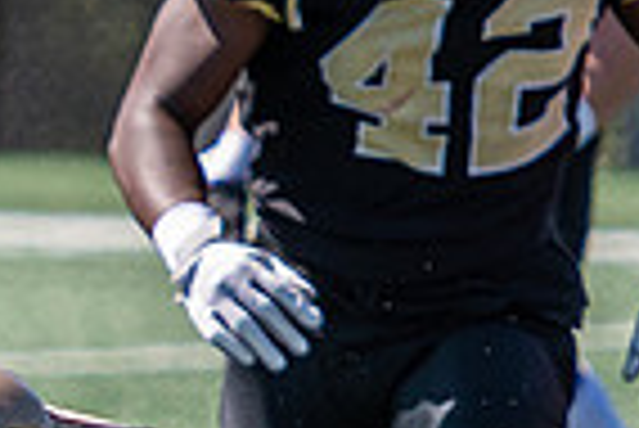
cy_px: 492
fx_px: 25124
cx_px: -651
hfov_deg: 1.5
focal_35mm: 1414
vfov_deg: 1.0
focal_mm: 165
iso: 160
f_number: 2.8
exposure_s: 1/2500
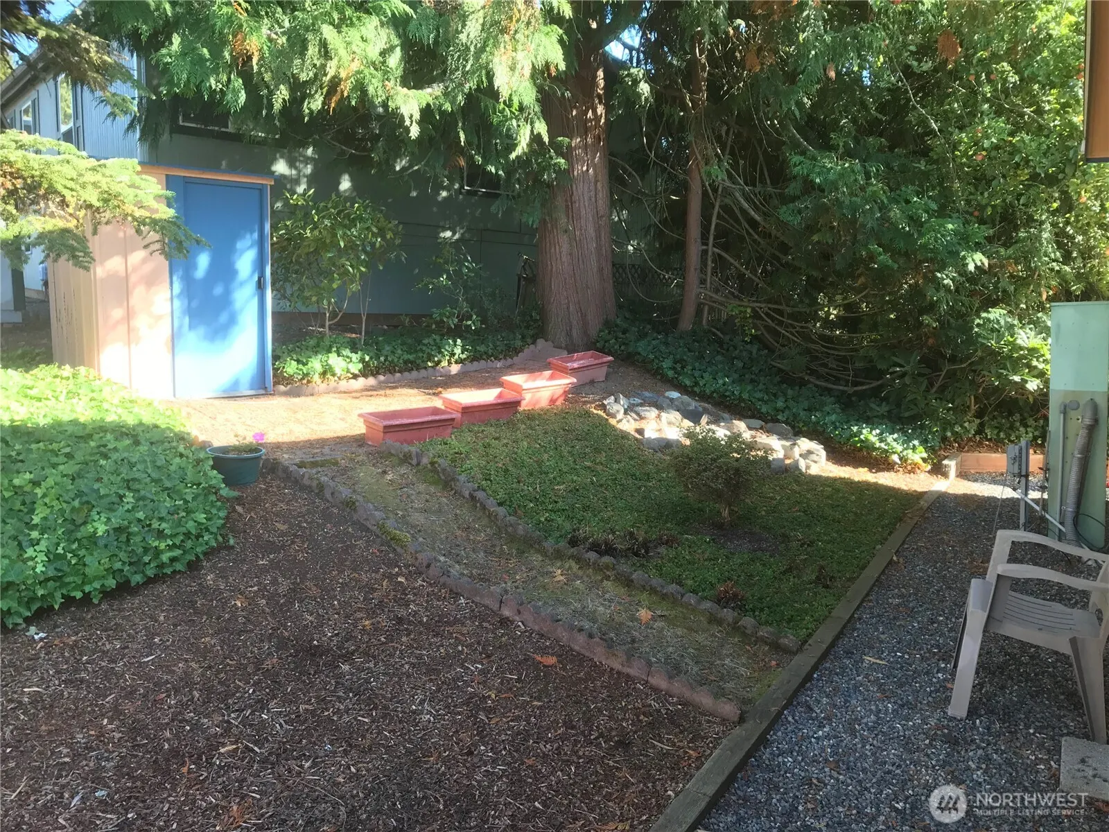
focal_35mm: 28
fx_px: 897
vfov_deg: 49.7
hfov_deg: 63.4
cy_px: 416
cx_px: 554
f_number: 1.8
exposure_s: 1/120
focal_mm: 3.99
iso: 40
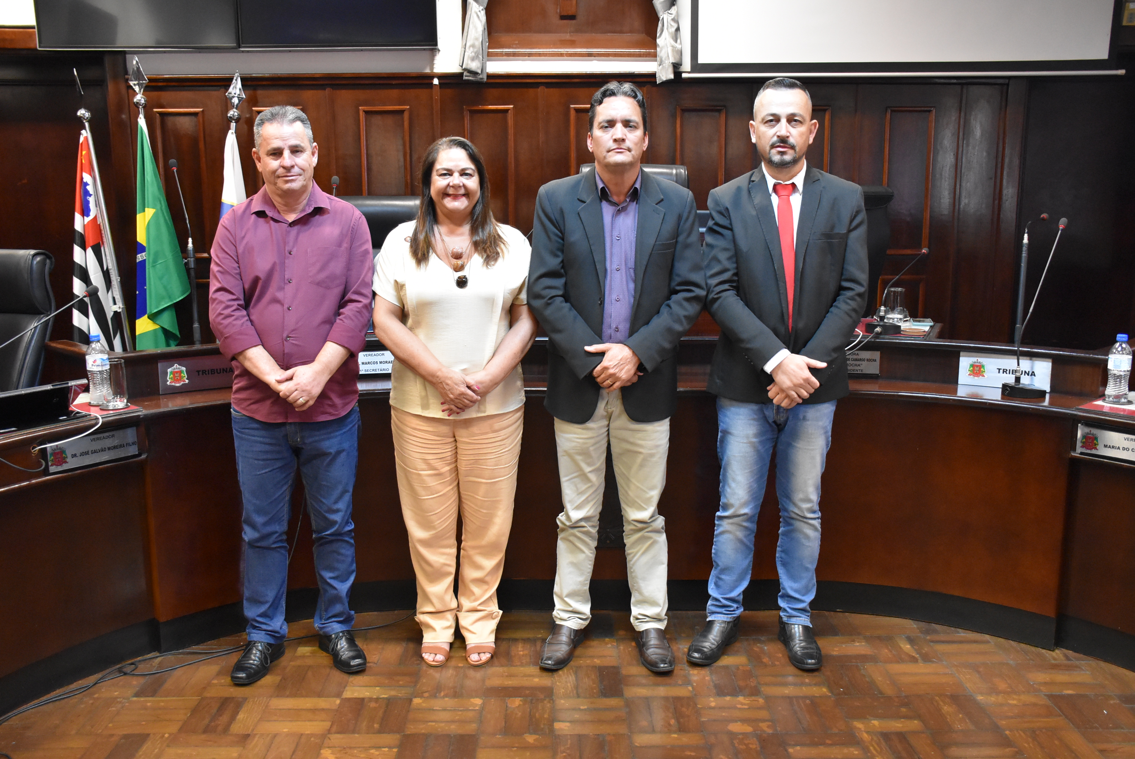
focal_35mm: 33
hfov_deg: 57.2
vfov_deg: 40.0
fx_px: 1041
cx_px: 568
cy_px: 380
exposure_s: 1/60
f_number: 3.5
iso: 3200
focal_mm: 22
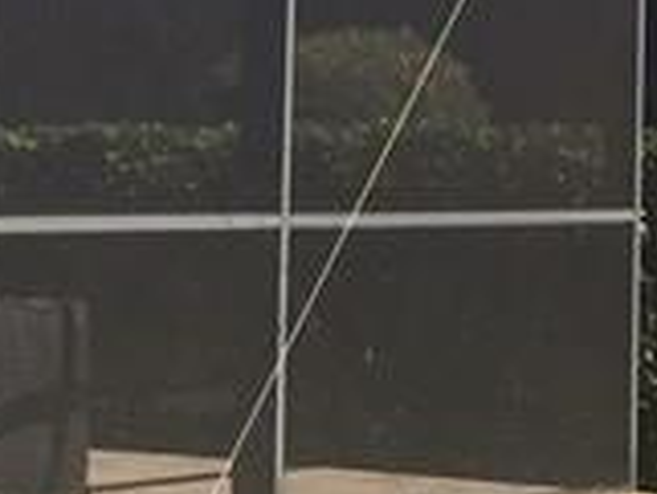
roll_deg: -3.2
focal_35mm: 184
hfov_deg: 9.1
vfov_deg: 8.1
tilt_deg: -0.6
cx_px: -1139
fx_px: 3495
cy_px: 282
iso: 32
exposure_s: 1/1522
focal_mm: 4.15
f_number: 2.2
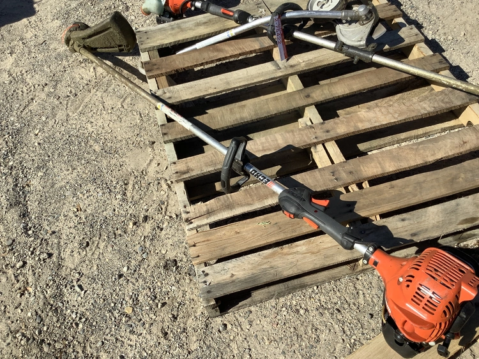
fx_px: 429
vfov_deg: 45.5
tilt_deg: -56.5
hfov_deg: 58.3
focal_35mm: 31
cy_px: 180
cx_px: 240
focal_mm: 3.3
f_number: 2.4
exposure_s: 1/1481
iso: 25
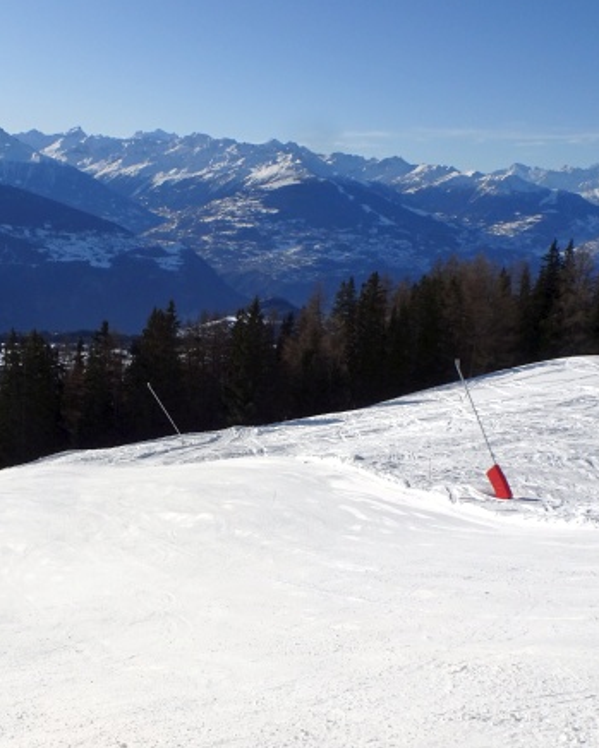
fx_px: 953
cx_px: 163
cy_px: 467
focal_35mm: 43
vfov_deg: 42.6
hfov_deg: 34.3
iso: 80
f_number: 3.5
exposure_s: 1/2000
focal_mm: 4.1
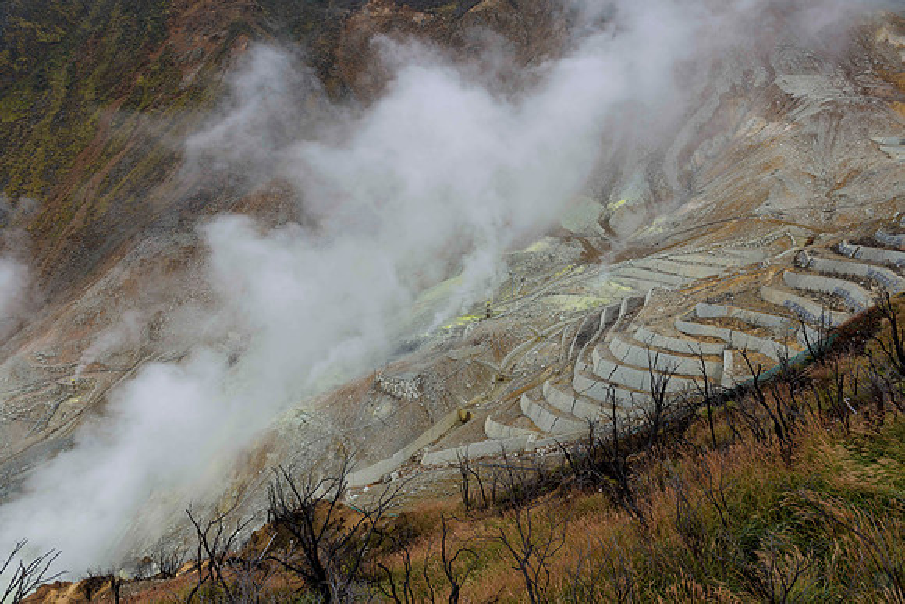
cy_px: 302
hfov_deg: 73.7
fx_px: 603
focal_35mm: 24
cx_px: 452
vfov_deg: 53.2
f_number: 5.6
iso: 64
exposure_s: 1/160
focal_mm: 24
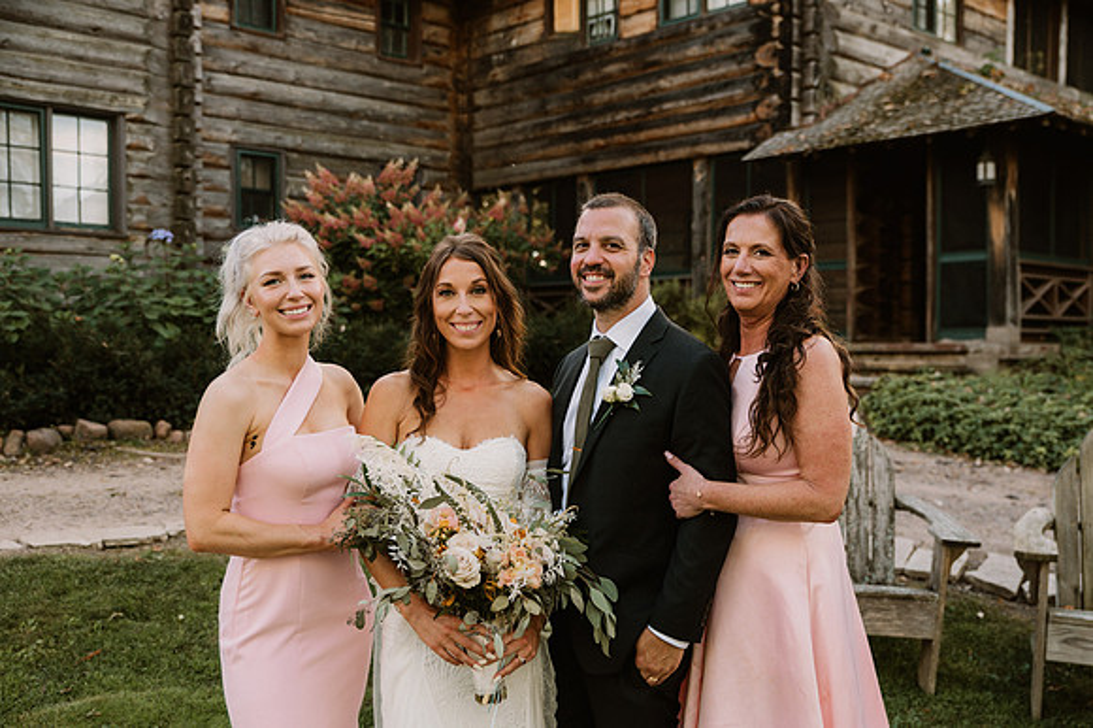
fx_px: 1192
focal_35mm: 39
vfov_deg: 33.9
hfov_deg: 49.2
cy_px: 380
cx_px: 578
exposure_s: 1/320
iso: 250
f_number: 2.8
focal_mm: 36
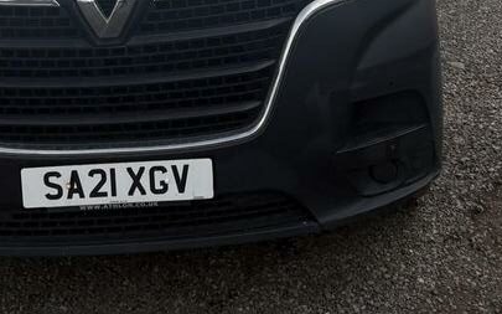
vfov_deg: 18.4
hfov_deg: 33.4
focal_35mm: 61
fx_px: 834
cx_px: 218
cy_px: -181
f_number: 1.6
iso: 50
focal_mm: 5.96
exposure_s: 1/4329
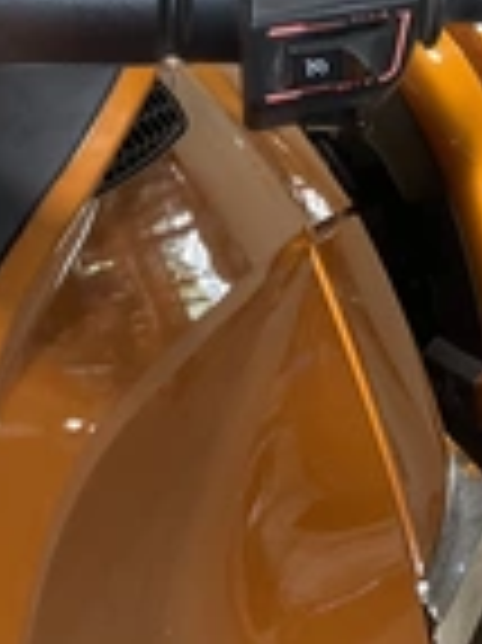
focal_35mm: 81
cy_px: -23
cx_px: 514
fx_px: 1506
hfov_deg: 17.6
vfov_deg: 23.0
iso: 125
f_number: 1.8
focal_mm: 3
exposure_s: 1/51
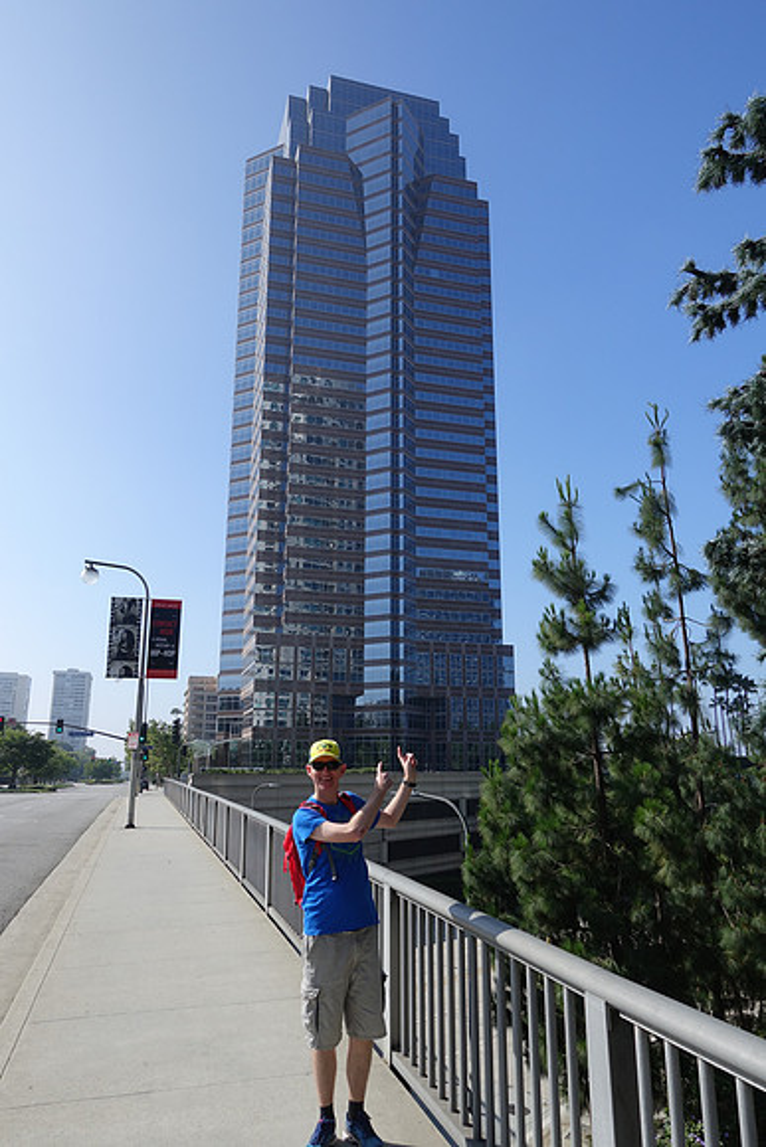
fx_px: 765
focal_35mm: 24
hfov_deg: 53.2
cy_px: 574
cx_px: 383
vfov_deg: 73.7
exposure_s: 1/500
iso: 125
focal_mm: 8.8
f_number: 5.6
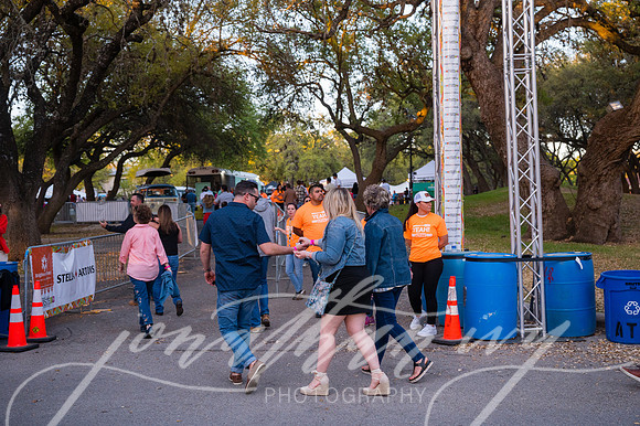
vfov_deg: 32.6
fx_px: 728
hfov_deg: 47.4
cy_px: 213
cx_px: 320
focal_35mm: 41
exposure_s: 1/1000
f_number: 4
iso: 1600
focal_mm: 41
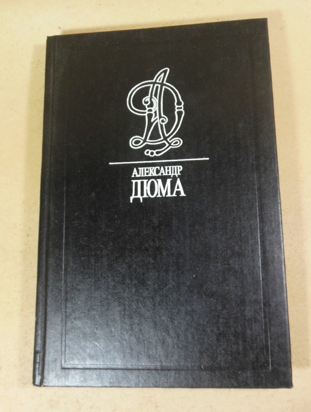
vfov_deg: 69.3
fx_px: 298
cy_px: 206
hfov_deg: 55.1
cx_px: 156
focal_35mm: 25
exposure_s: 1/30
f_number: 3.2
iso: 200
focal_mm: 4.5
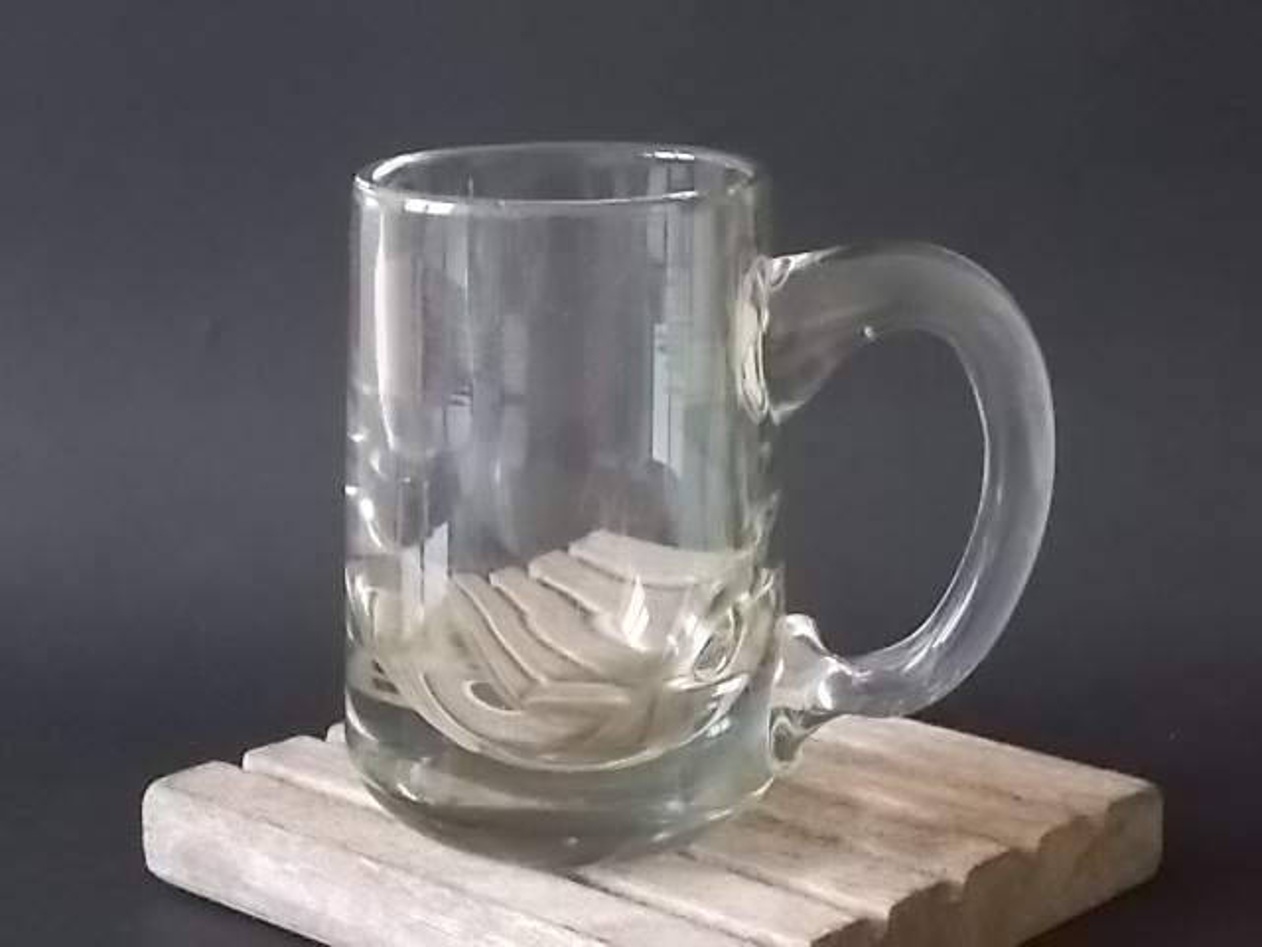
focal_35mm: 86
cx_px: 631
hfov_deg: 22.8
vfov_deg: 17.2
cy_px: 474
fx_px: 3135
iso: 800
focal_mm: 15.4
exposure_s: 1/25
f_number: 6.3
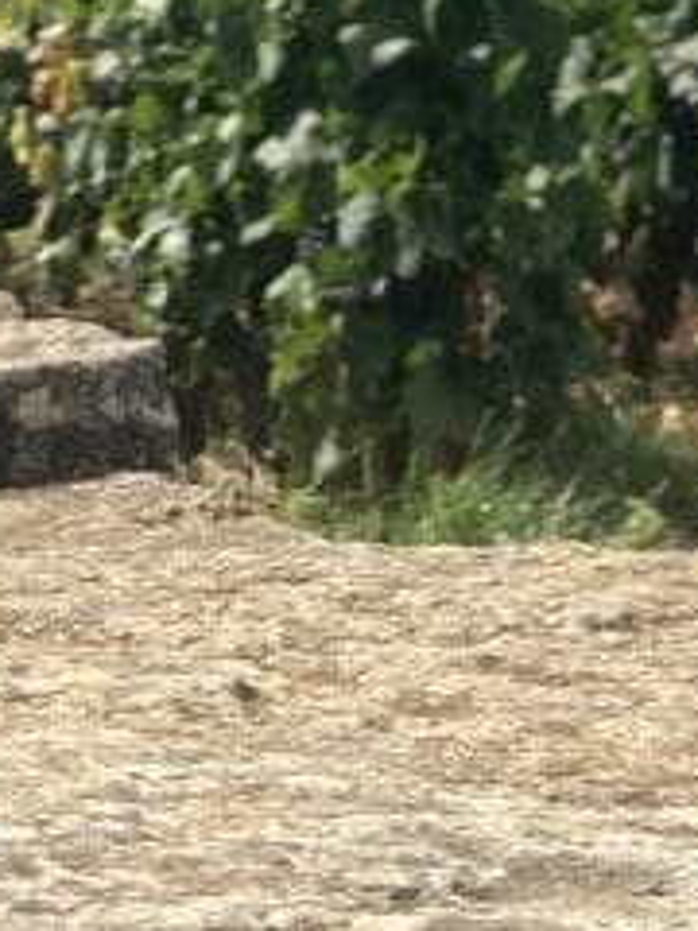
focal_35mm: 168
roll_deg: -0.2
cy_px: 760
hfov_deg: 8.7
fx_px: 4517
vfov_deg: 11.7
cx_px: -128
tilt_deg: -6.5
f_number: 1.8
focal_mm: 3.99
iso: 20
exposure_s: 1/2404
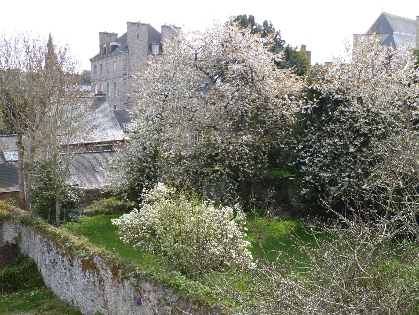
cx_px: 214
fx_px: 496
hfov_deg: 45.8
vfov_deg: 35.1
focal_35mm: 41
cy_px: 154
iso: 80
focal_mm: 6.5
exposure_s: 1/200
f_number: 4
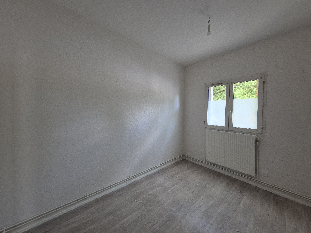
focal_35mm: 13
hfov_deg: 106.2
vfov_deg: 89.9
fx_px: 117
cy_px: 116
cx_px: 156
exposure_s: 1/50
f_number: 2.2
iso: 320
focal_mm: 2.2
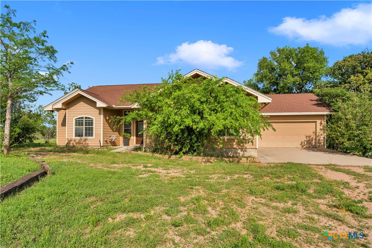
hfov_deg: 83.4
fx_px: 209
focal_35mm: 20
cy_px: 124
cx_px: 186
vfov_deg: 61.4
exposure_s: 1/250
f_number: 9
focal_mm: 20.2
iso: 100
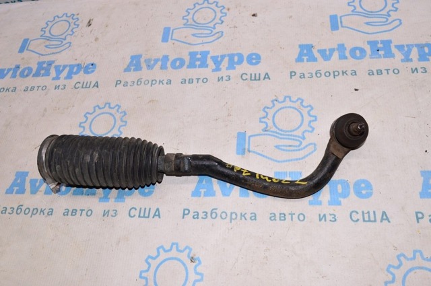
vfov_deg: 41.6
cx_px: 216
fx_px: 377
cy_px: 143
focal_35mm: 32
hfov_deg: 59.6
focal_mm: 21
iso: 1600
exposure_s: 1/200
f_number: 8
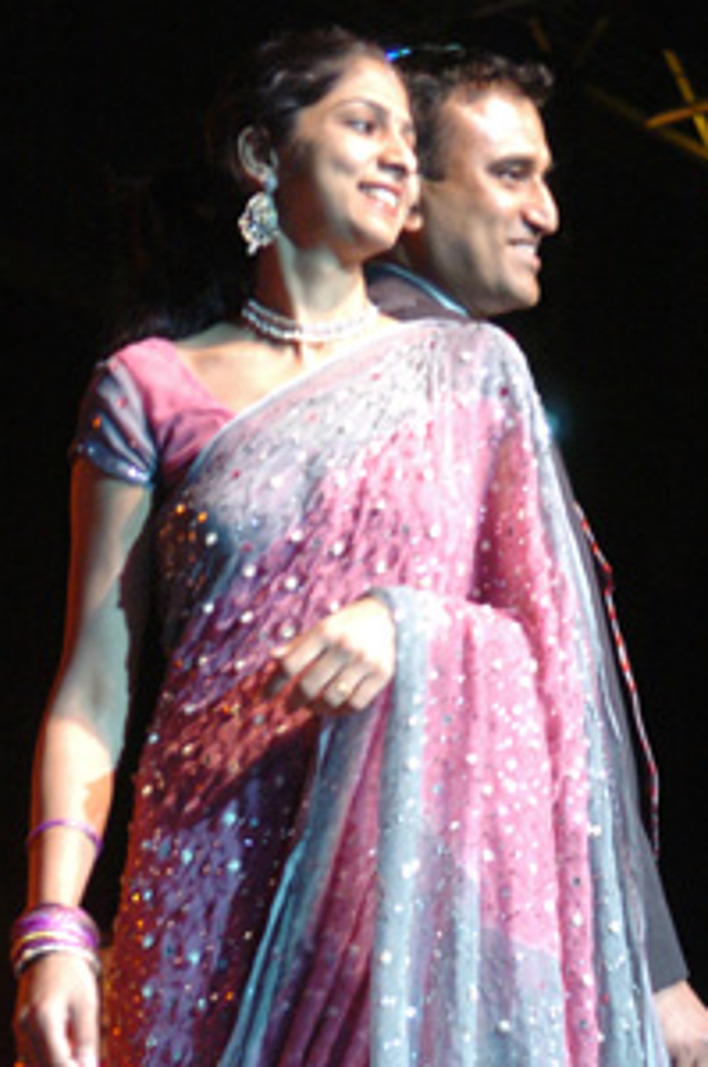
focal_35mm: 132
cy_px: 975
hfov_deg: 10.3
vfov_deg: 15.4
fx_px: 3907
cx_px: 432
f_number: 2.8
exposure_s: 1/100
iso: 800
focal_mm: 44
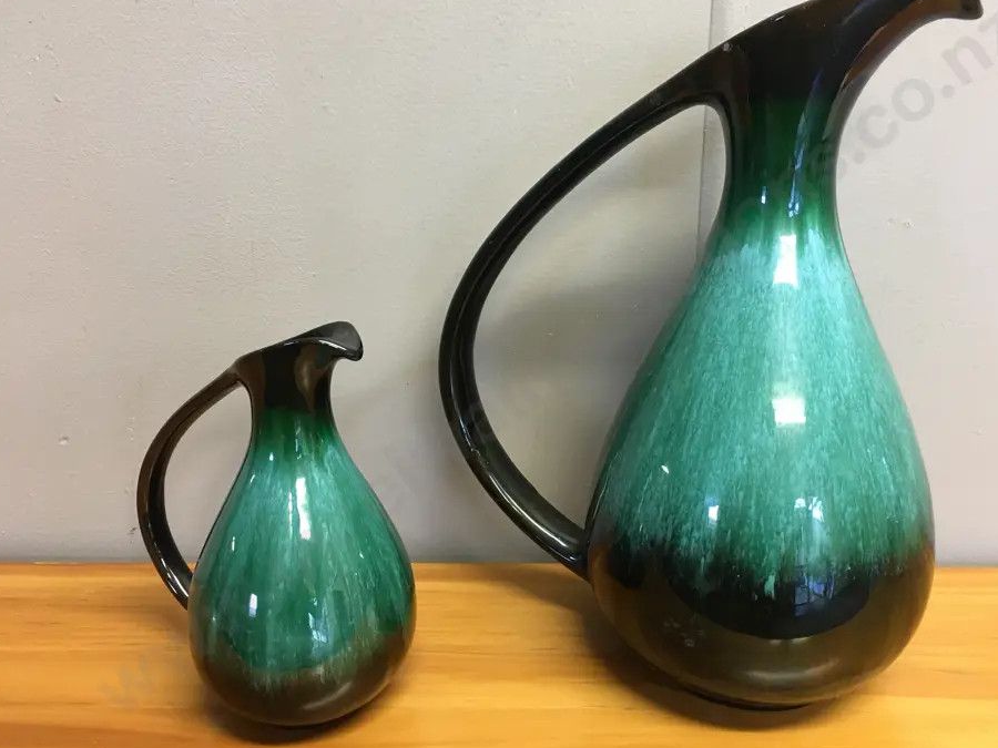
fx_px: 951
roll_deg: -1.1
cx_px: 560
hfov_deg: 55.2
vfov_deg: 42.9
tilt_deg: -16.1
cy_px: 363
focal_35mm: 33
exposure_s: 1/17
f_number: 2.2
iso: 64
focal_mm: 4.15
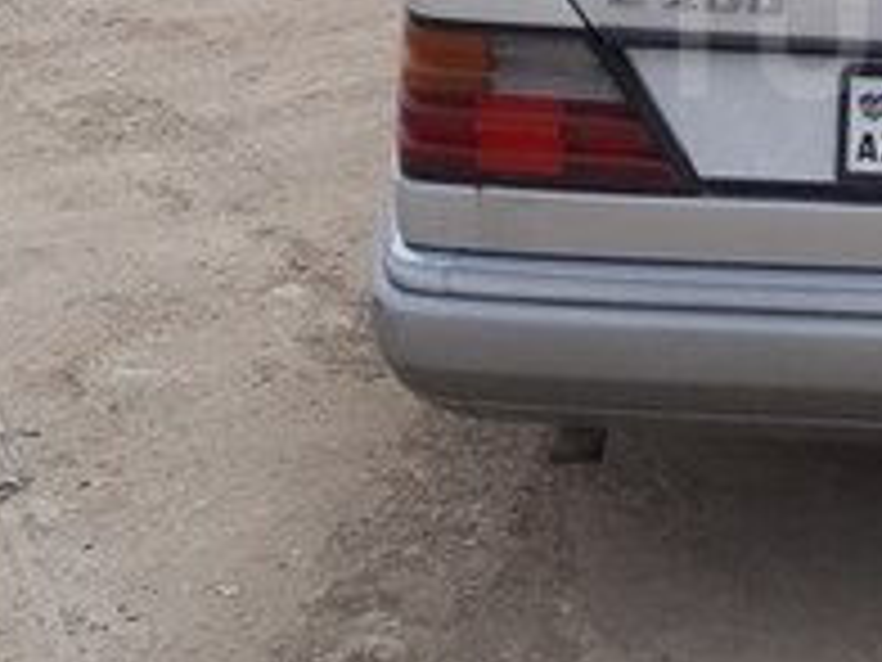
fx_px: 2319
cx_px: 1102
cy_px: 29
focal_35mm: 91
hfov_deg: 20.0
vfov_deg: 16.0
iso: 40
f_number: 1.9
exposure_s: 1/1211
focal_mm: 3.6
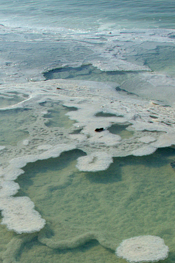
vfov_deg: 26.2
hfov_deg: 17.8
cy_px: 212
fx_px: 555
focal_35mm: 76
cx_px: 44
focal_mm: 18
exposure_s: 1/500
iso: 280
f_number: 11
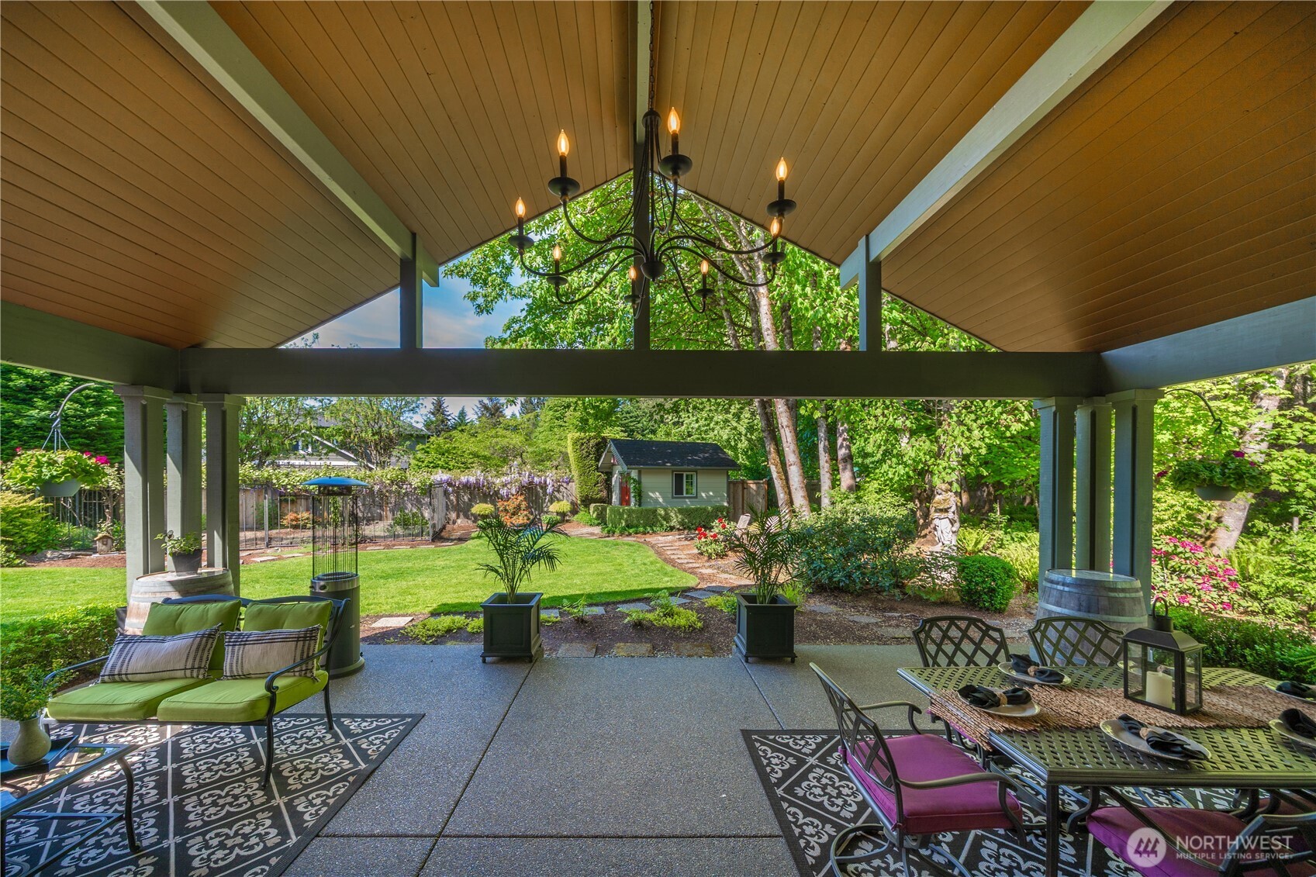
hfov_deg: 112.6
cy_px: 438
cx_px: 658
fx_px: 439
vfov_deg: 90.0
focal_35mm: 12
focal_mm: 12
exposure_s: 1/30
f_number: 8
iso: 100
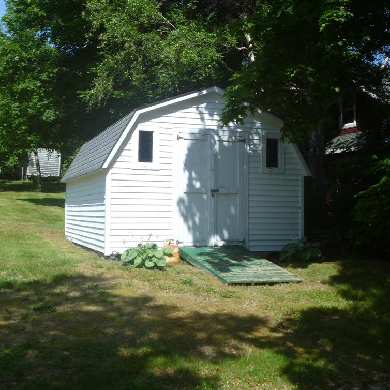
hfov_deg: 40.0
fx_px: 535
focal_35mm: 42
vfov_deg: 40.0
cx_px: 200
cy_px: 192
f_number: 5.6
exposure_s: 1/160
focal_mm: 6.3
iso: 80
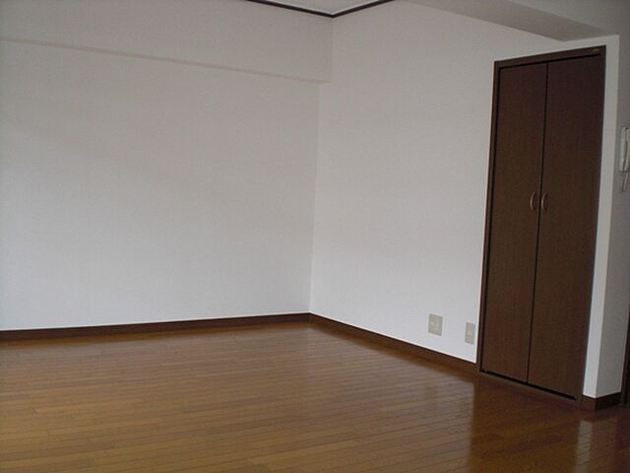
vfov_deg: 37.7
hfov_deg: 49.0
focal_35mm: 38
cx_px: 315
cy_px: 236
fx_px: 692
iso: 200
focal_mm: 6.3
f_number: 3.1
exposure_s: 1/60
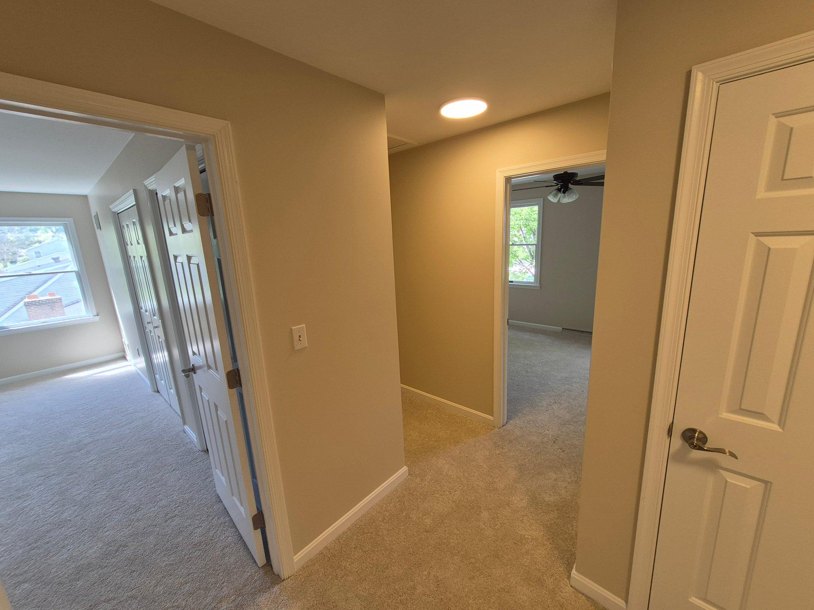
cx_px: 407
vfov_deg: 89.9
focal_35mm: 13
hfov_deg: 106.2
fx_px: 306
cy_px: 305
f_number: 2.2
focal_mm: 1.74
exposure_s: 1/60
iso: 50
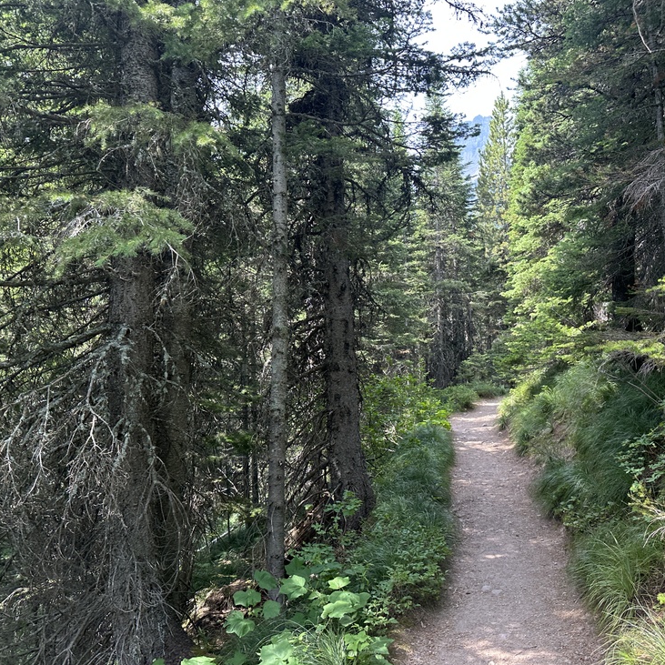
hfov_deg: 55.1
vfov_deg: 55.6
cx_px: 408
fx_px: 630
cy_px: 332
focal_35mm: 29
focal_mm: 6.86
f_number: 1.78
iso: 80
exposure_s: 1/251
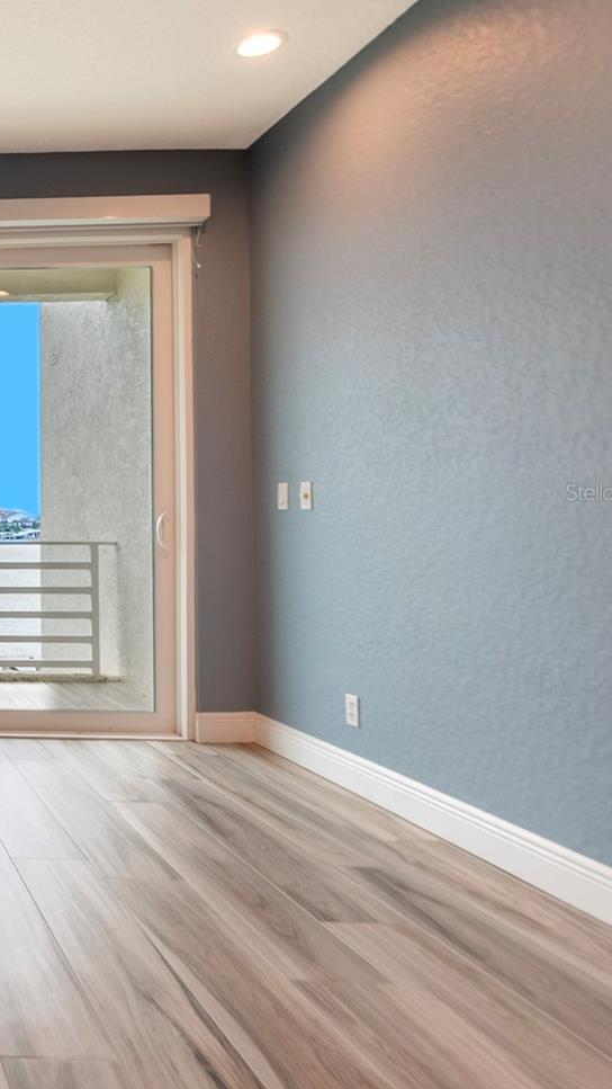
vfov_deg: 71.7
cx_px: -234
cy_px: 492
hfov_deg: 31.1
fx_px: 750
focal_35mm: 26
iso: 100
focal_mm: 10
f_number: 5.6
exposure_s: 1/200
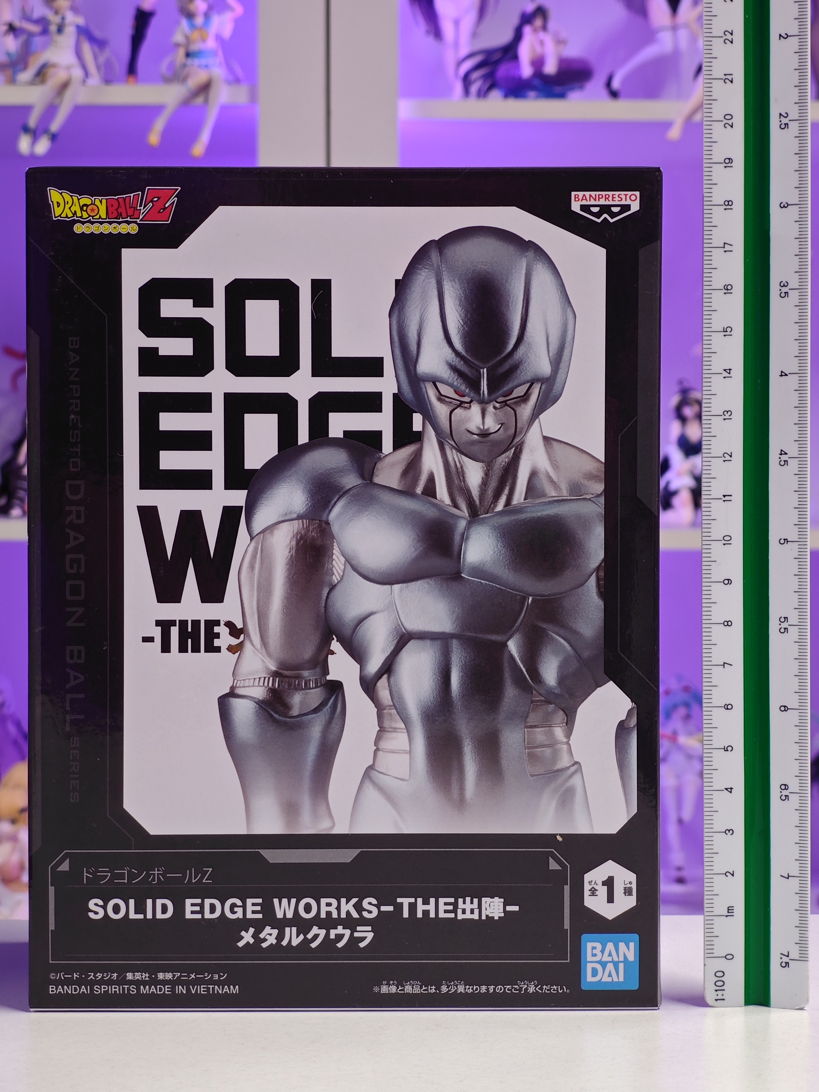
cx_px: 413
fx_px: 2618
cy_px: 549
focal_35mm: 83
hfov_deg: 17.8
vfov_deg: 23.6
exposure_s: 1/15.4
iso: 400
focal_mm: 7.48
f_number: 2.4
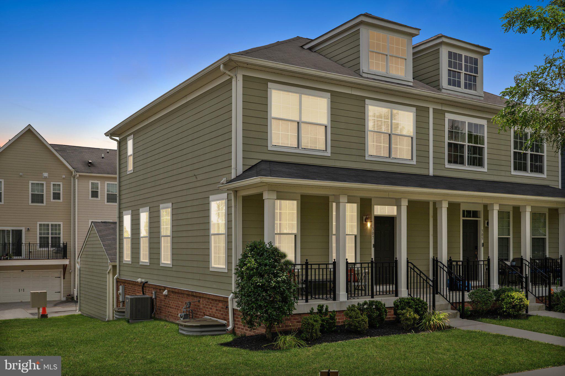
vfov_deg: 37.8
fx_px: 549
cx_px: 282
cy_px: 188
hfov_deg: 54.4
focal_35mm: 35
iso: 200
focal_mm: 35
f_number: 7.1
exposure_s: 1/800
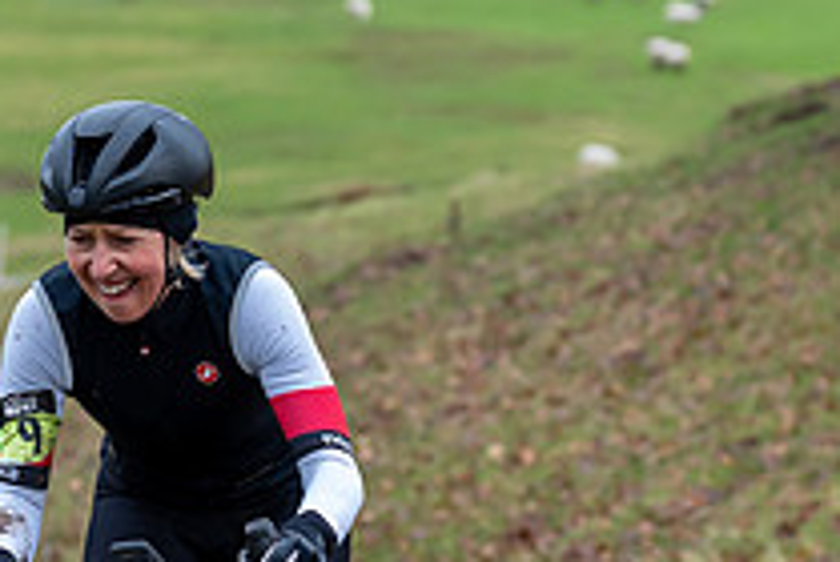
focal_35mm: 194
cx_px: 185
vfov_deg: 7.1
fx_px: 4533
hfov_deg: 10.6
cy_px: 319
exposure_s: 1/1000
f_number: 3.2
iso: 1600
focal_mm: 70
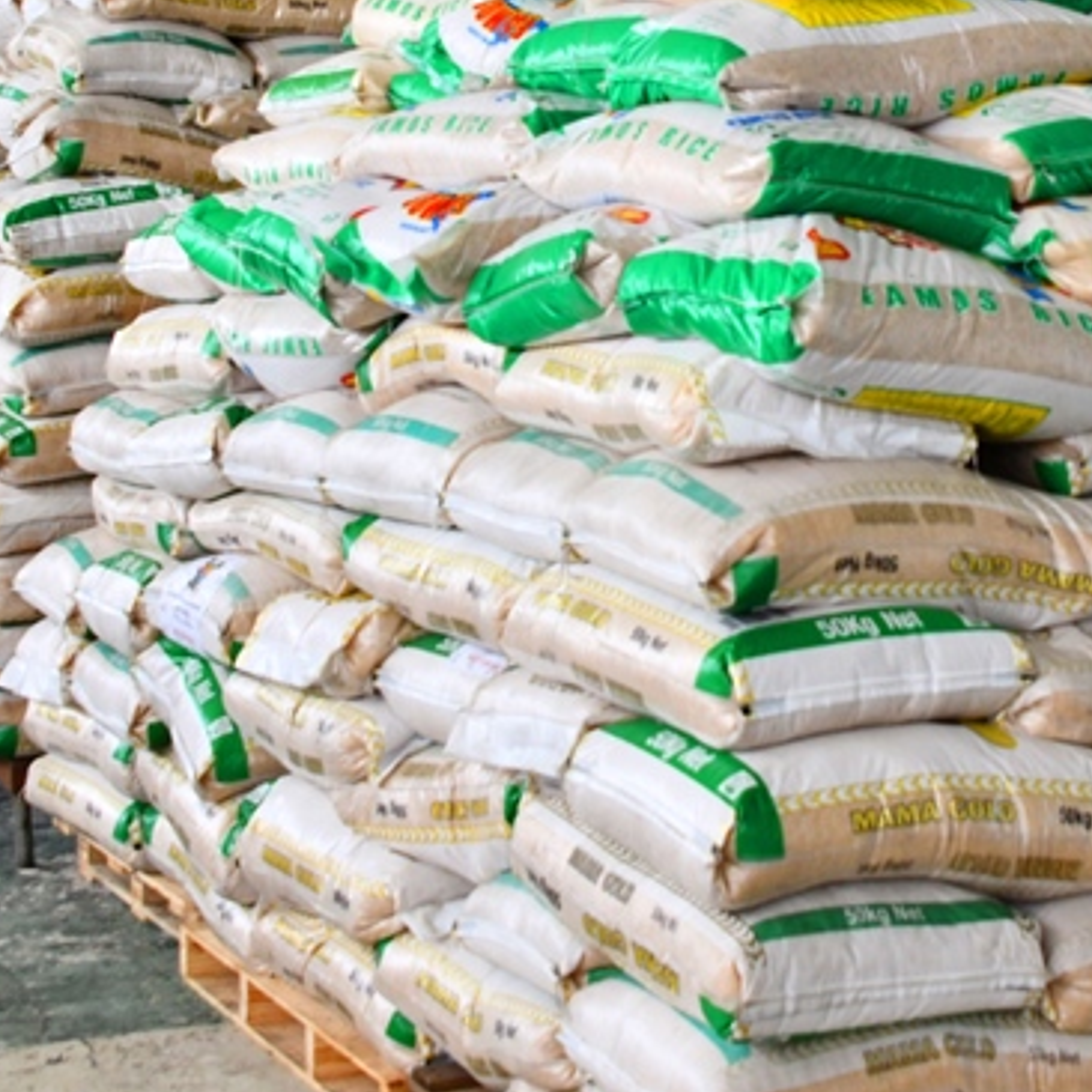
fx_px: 2712
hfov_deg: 22.6
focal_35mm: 76
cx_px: 815
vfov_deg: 22.5
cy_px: 222
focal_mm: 32
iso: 800
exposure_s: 1/100
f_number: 8
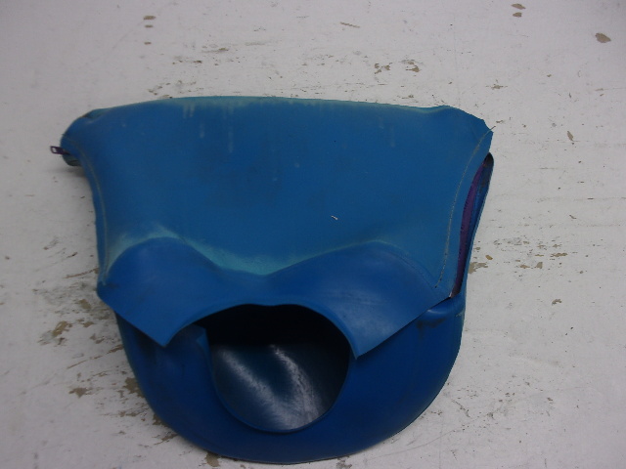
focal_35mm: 28
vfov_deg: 49.7
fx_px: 506
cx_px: 313
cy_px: 234
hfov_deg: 63.4
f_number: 3.9
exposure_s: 1/34
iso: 80
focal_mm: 5.1
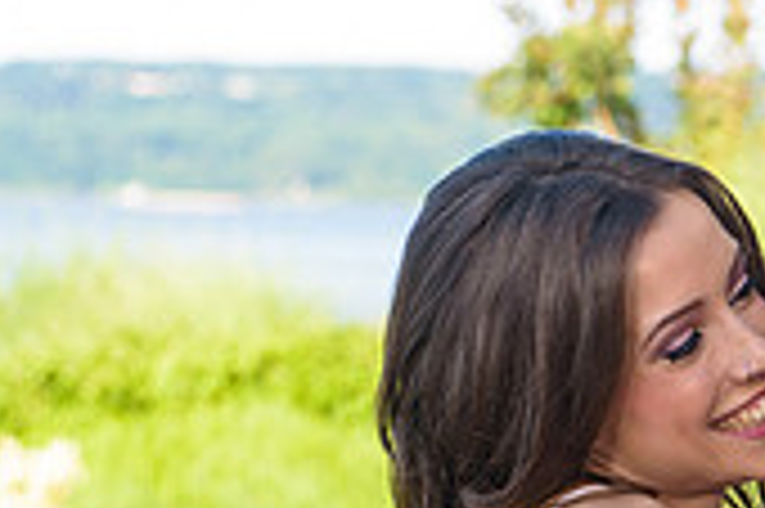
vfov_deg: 5.7
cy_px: 609
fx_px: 5074
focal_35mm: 239
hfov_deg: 8.4
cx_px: 1112
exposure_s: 1/250
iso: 200
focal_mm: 70
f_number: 4
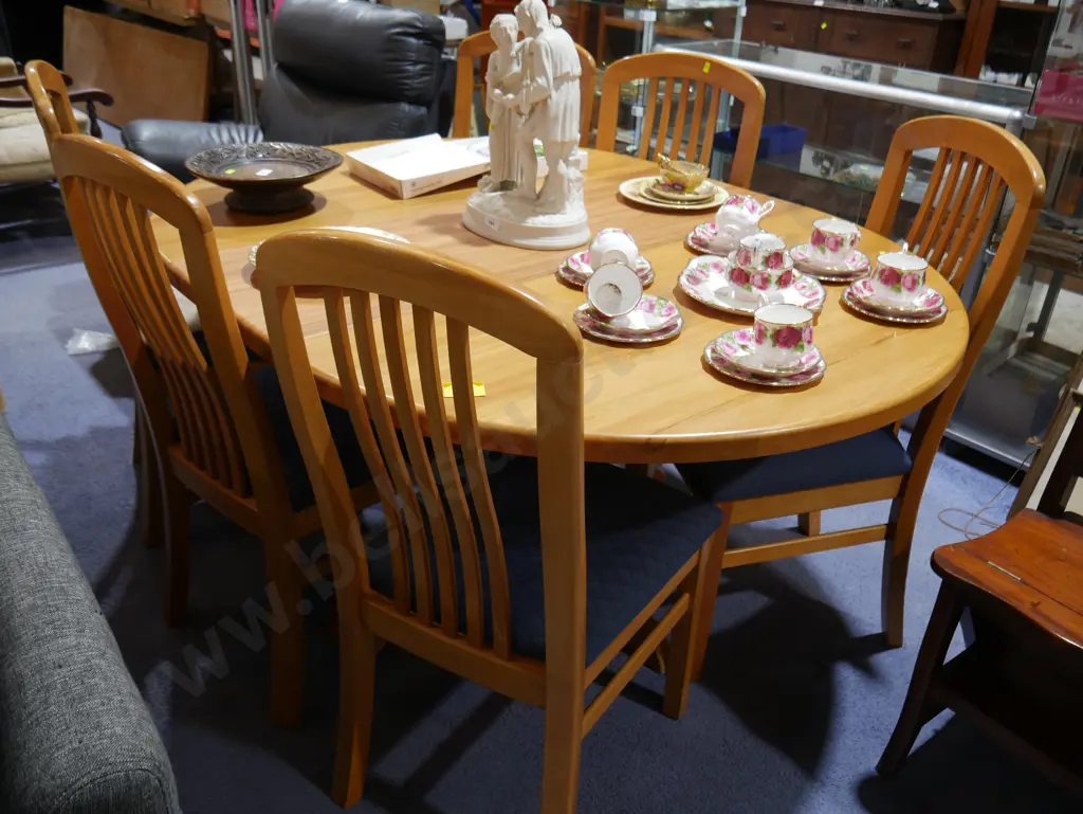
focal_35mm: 28
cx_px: 542
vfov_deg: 49.8
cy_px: 407
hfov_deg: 63.4
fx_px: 876
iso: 320
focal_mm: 14
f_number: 3.5
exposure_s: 1/60
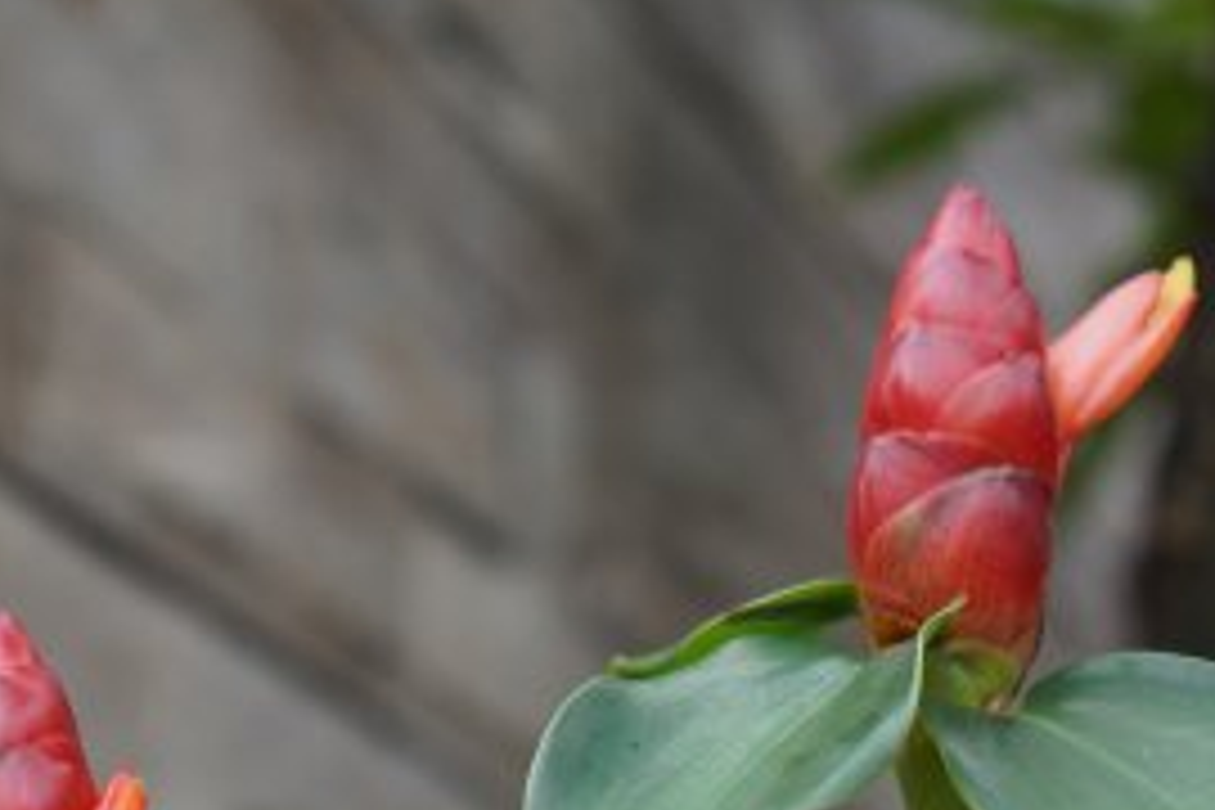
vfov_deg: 13.2
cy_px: 830
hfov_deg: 20.0
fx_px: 3442
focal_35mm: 102
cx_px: 540
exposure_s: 1/160
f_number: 4
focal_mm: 30
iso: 100
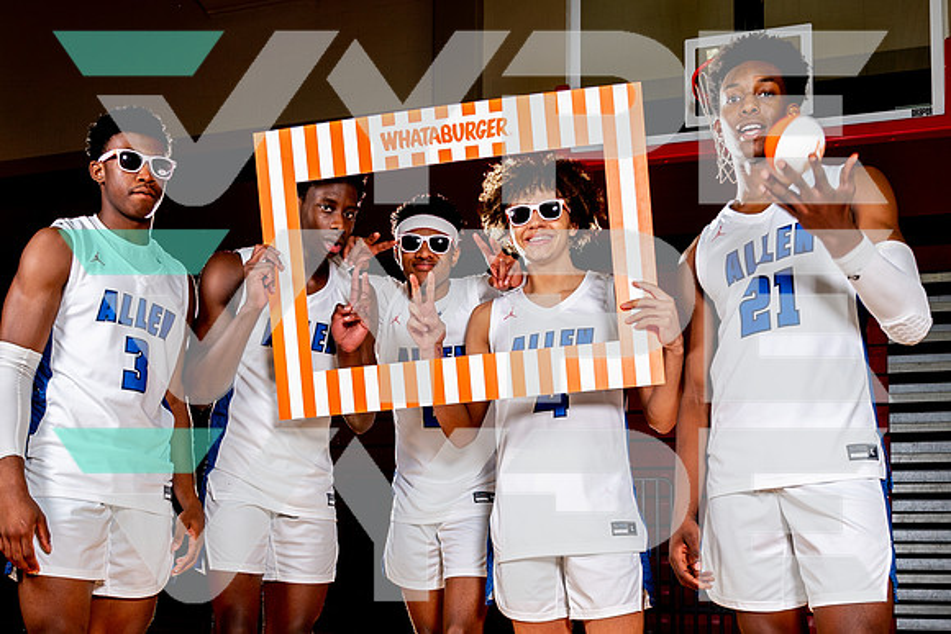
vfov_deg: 33.9
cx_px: 457
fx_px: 1013
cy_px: 497
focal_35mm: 38
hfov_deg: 50.3
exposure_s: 1/125
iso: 100
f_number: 5.6
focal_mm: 24
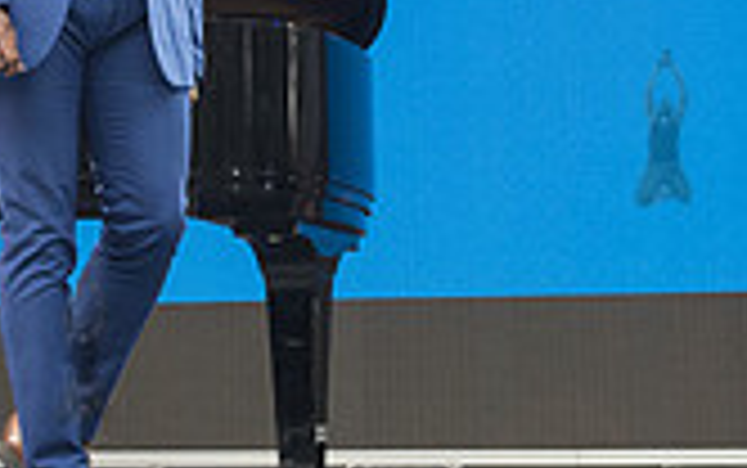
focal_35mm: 138
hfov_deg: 15.0
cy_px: -93
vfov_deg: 9.4
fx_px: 2811
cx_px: 101
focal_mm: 35
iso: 1600
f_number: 4.5
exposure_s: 1/160
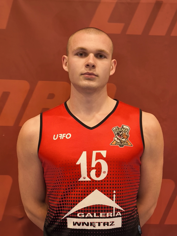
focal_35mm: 33
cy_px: 118
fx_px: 225
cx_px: 88
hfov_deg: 42.9
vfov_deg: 55.4
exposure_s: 1/50
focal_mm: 6.92
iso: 200
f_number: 1.9
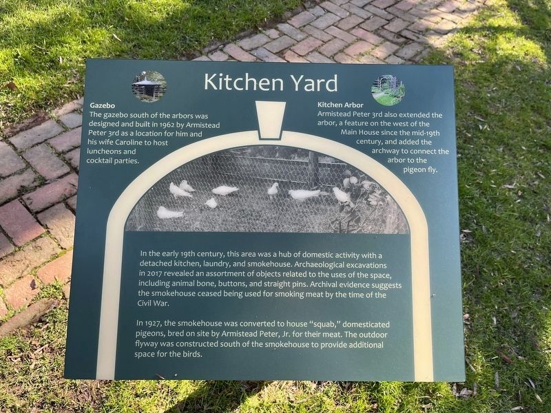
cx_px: 276
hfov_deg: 67.3
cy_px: 206
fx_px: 414
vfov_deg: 53.1
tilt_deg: -52.1
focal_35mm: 26
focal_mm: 5.1
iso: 40
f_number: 1.6
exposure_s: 1/186
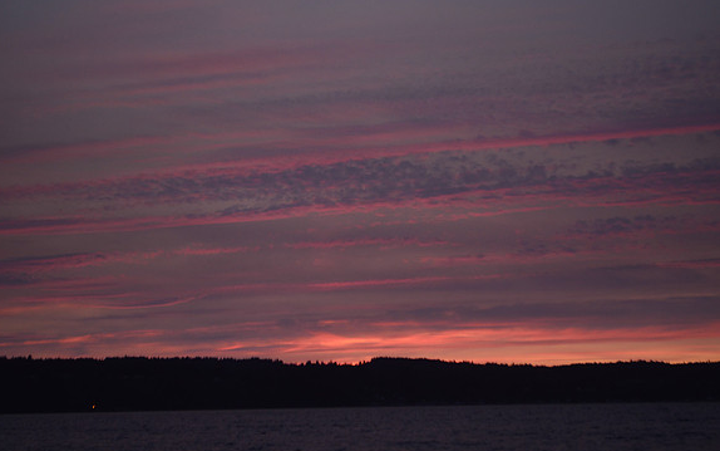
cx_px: 357
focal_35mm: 74
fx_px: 1452
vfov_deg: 17.6
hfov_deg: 27.8
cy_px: 229
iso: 400
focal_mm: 48
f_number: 5.3
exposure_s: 1/100
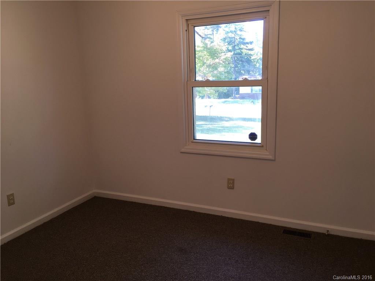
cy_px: 140
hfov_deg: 61.7
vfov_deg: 48.2
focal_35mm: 29
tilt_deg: -11.1
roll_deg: +2.2
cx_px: 188
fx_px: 314
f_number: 2.2
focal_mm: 4.15
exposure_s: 1/40
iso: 25
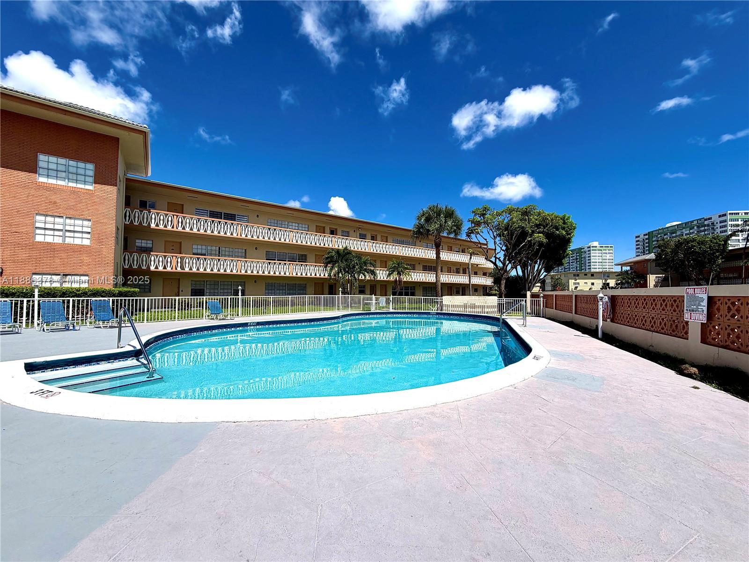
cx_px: 374
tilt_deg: +2.5
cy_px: 281
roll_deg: -0.2
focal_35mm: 14
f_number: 2.2
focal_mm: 2.22
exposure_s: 1/1613
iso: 20
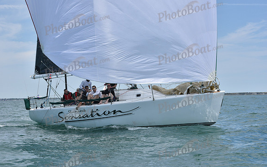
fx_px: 560
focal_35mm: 77
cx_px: 134
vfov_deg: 16.9
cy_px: 84
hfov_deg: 26.8
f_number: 9
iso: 400
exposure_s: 1/1250
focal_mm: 75
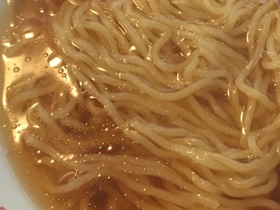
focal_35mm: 64
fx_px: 518
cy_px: 85
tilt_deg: -65.3
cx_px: 233
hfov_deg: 29.4
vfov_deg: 22.9
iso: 200
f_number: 2.2
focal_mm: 4.15
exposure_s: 1/20
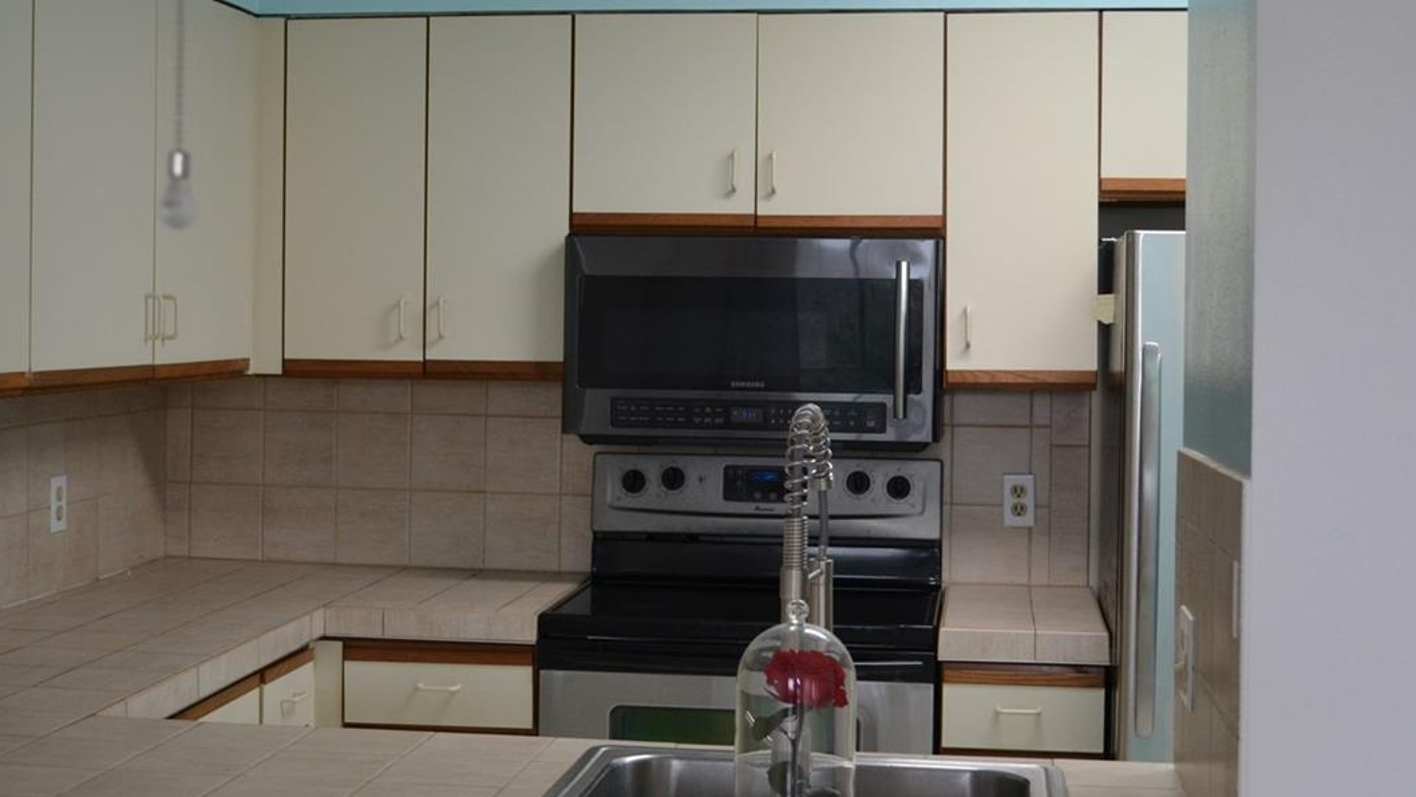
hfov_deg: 36.6
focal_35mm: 57
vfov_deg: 21.1
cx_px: 672
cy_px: 339
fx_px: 2140
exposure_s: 1/60
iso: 400
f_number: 4
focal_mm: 24
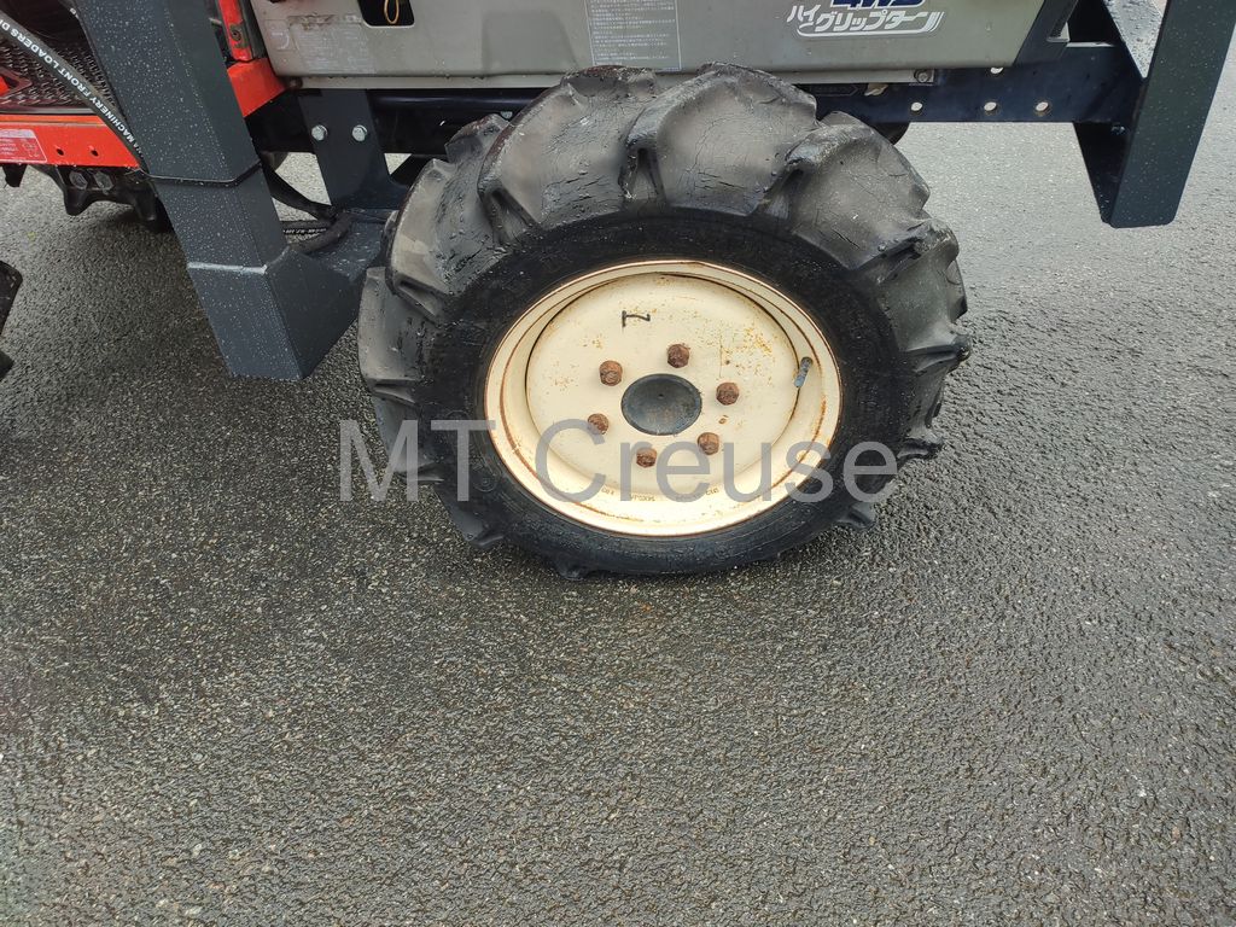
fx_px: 893
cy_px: 464
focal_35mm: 25
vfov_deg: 54.9
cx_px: 618
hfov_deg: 69.4
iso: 50
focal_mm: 6.04
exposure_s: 1/134
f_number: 1.9
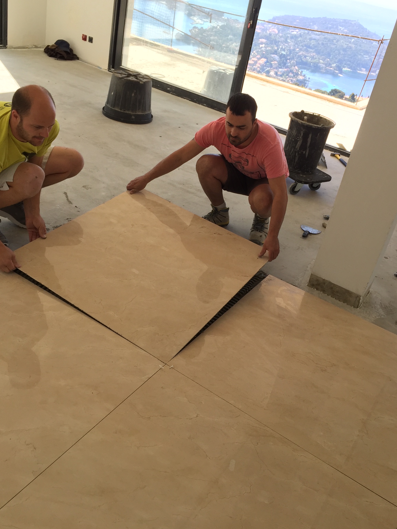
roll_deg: -12.2
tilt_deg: -26.0
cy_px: 231
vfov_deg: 55.2
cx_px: 213
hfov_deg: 42.9
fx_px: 505
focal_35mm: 33
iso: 32
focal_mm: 4.15
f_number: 2.2
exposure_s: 1/347
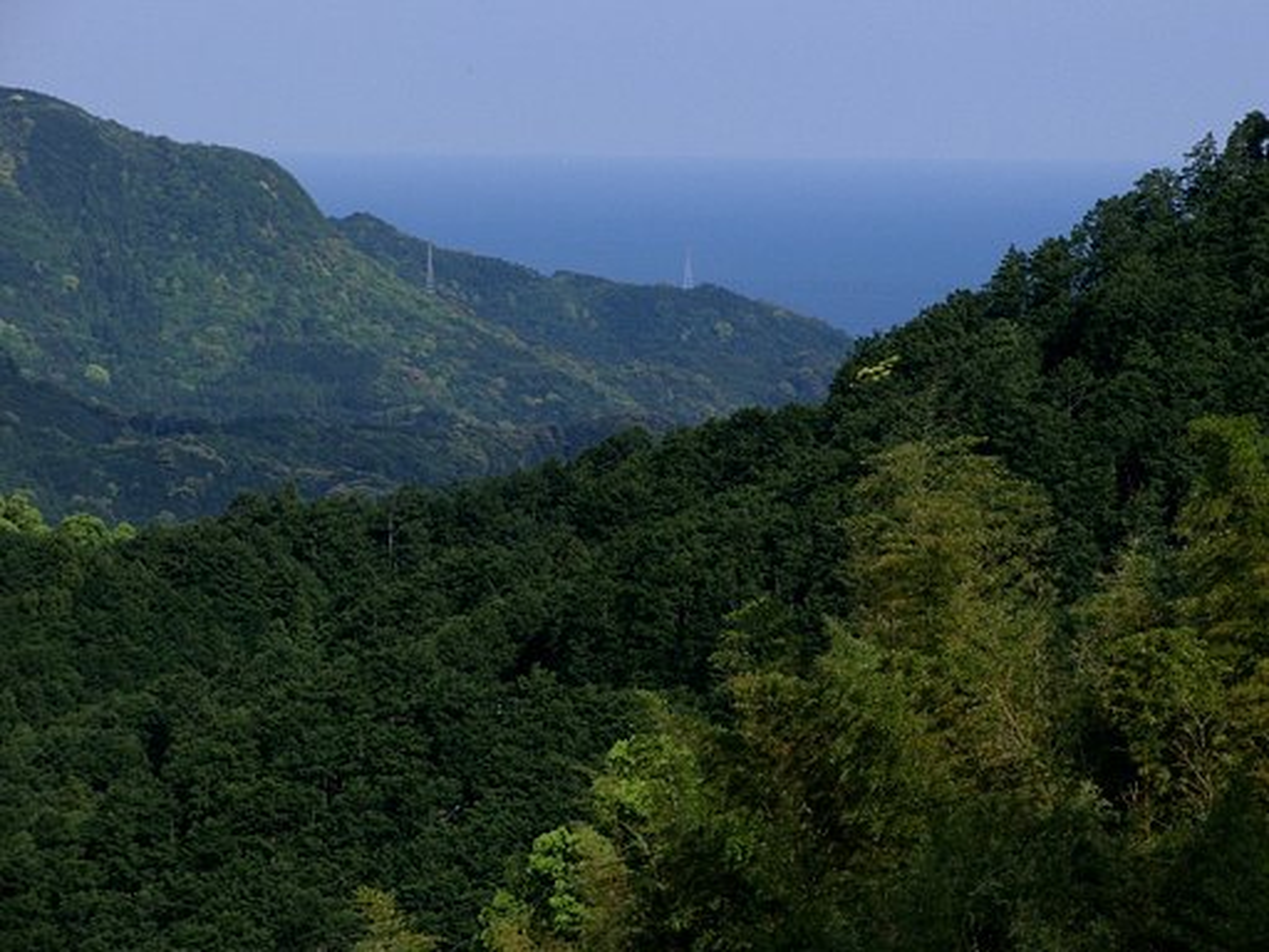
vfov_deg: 9.5
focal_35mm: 157
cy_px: 476
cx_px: 634
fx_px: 5756
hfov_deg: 12.6
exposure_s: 1/200
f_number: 10.5
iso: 100
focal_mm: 27.31
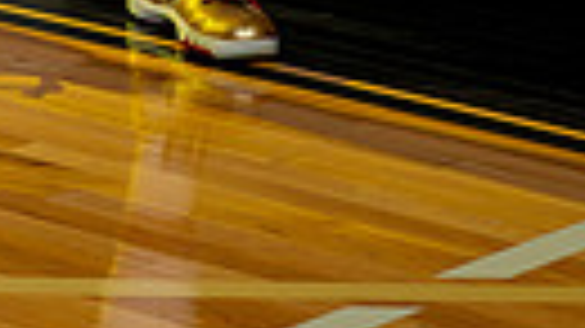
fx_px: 3923
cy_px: -674
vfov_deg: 4.6
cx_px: 36
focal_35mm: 253
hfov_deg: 8.5
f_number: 8
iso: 100
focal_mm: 70
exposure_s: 1/125
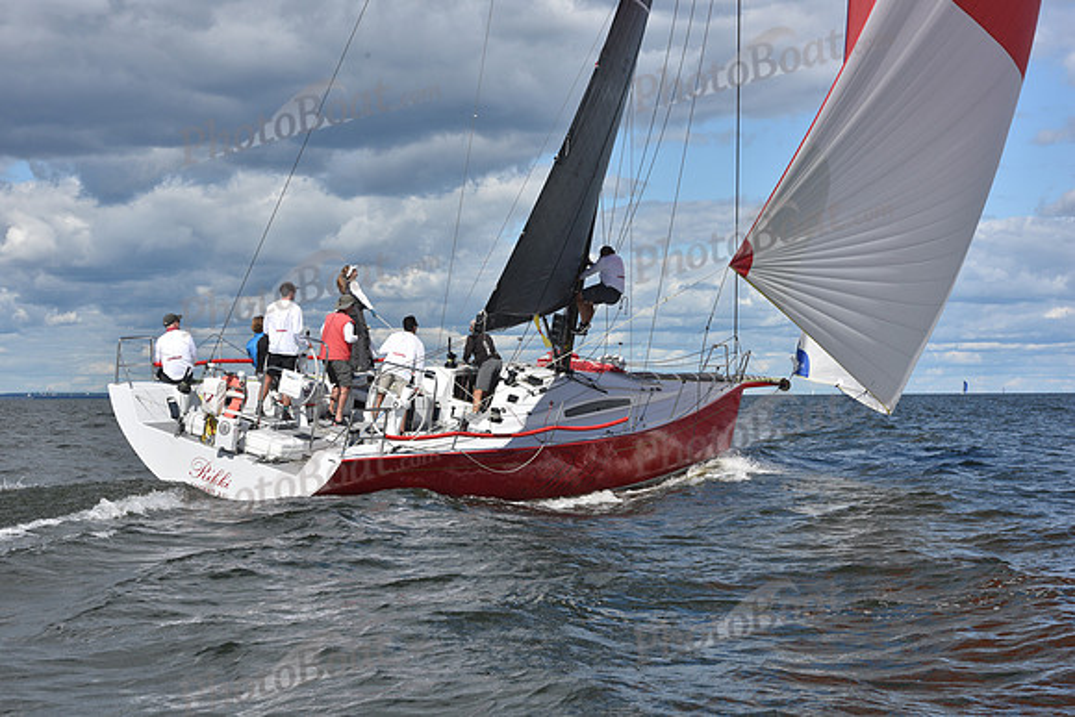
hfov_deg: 28.8
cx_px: 538
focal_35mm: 70
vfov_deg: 19.5
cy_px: 358
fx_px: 2091
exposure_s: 1/640
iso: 250
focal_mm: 70
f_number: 11
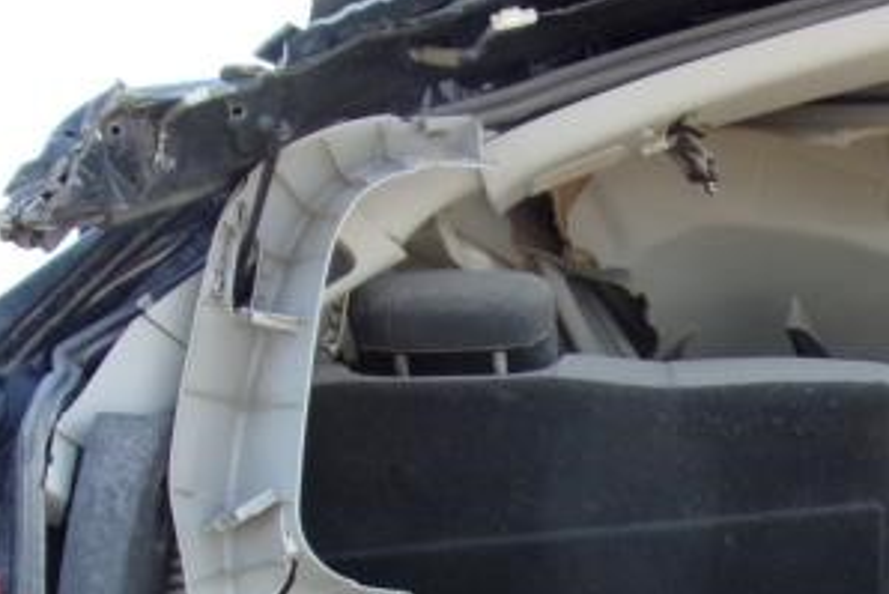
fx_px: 1655
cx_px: 749
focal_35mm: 67
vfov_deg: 19.3
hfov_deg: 29.2
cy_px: 687
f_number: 3.3
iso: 80
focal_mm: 4.3
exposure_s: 1/200
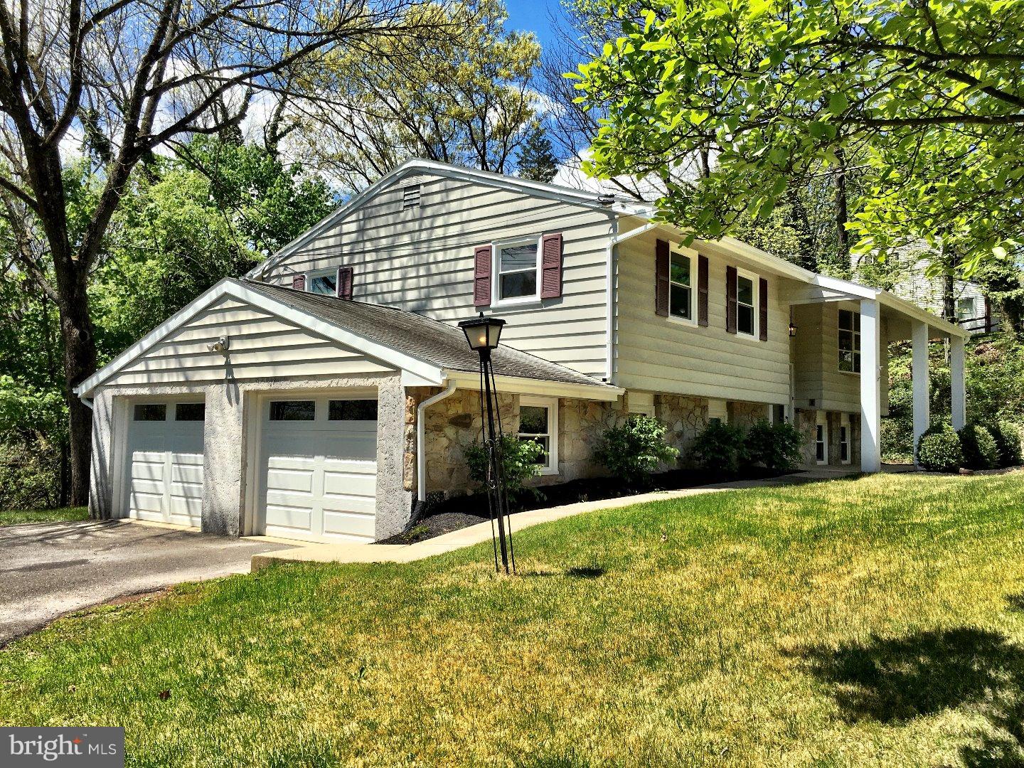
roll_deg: -2.4
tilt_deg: +2.7
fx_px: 858
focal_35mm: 29
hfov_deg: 61.7
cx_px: 512
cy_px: 384
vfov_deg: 48.2
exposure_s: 1/1637
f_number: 2.2
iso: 25
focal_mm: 4.15
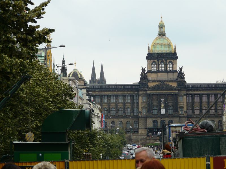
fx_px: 1449
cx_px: 113
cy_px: 84
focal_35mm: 222
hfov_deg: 8.9
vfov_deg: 6.7
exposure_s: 1/250
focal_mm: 36.5
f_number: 4
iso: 100
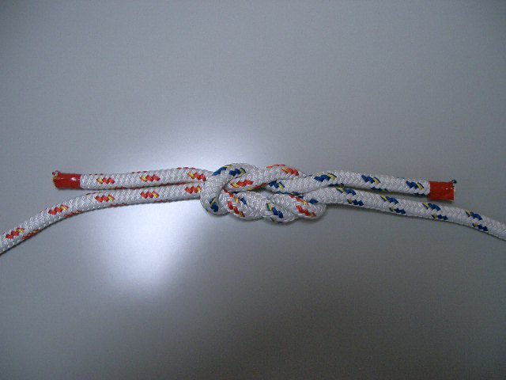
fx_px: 512
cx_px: 253
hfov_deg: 52.6
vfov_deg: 40.7
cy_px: 190
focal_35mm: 35
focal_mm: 5.8
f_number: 2.6
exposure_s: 1/60
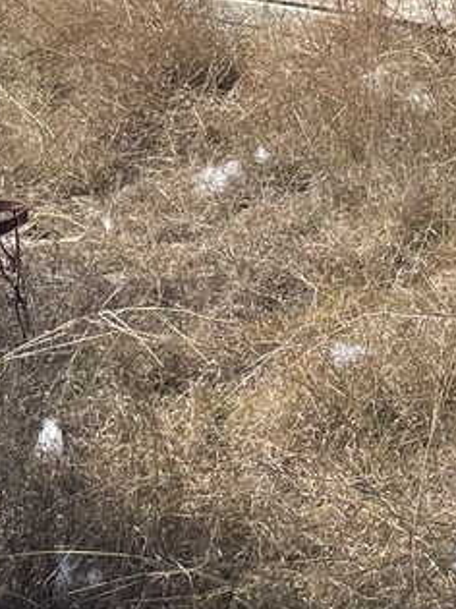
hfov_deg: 12.2
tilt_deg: -2.5
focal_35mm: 119
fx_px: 2092
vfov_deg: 15.0
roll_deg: +0.4
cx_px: 526
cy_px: -375
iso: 32
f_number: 1.6
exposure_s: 1/2451
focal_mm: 4.2
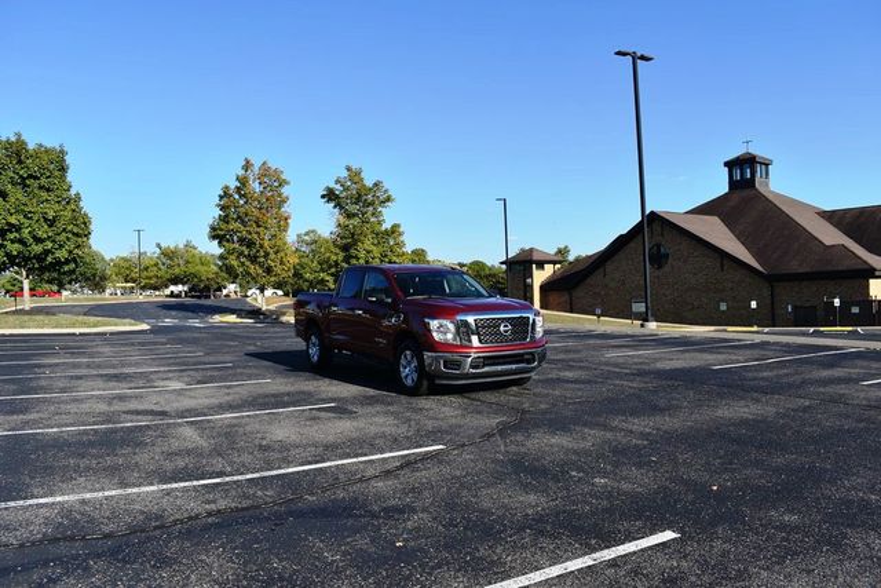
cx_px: 440
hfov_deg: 67.4
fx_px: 661
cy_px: 294
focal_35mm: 27
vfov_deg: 48.0
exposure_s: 1/250
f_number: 8
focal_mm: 18
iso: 100
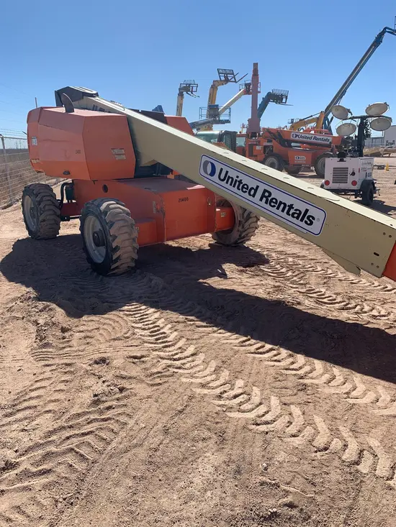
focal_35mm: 26
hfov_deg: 53.1
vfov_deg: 67.3
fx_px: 396
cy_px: 264
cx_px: 198
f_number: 1.8
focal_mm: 4.25
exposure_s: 1/2994
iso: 25
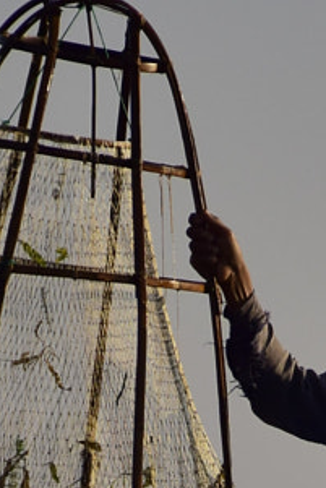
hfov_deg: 1.5
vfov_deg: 2.3
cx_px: 181
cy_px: 986
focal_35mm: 894
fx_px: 12129
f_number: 5.6
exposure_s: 1/1600
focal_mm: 112
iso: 160
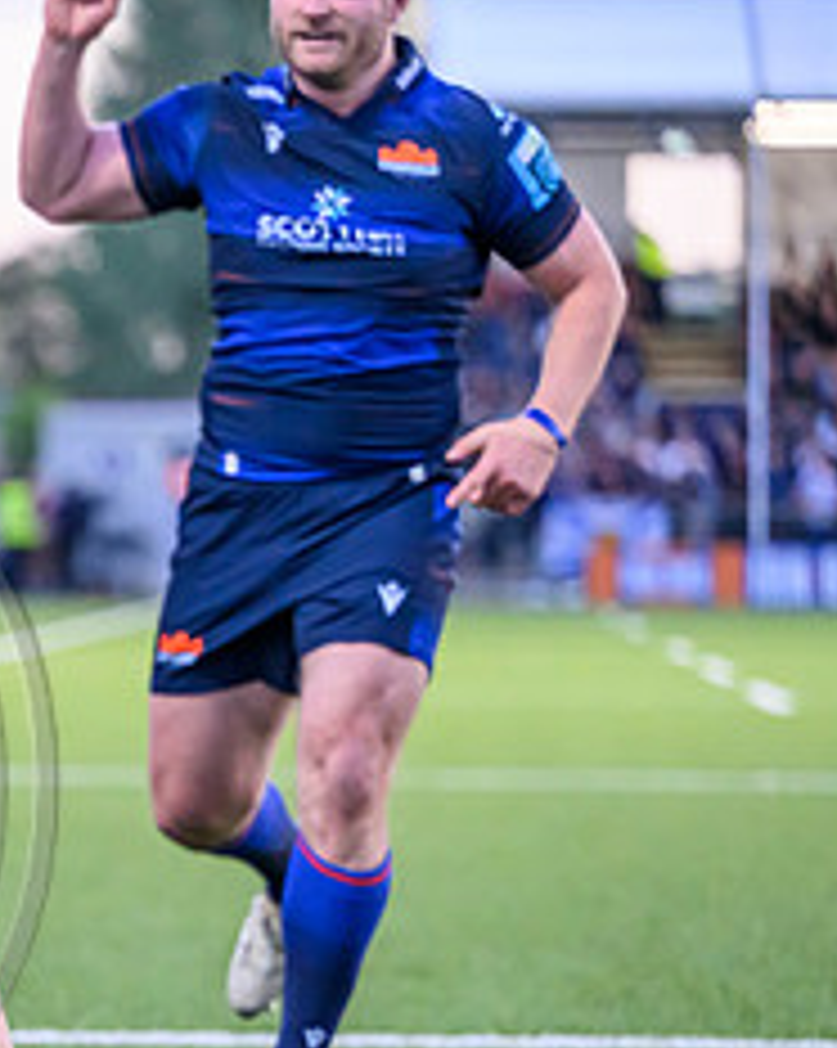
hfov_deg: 5.2
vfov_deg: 6.6
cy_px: 780
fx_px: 9054
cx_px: -410
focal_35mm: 292
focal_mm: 125
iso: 4000
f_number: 3.2
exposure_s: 1/1250
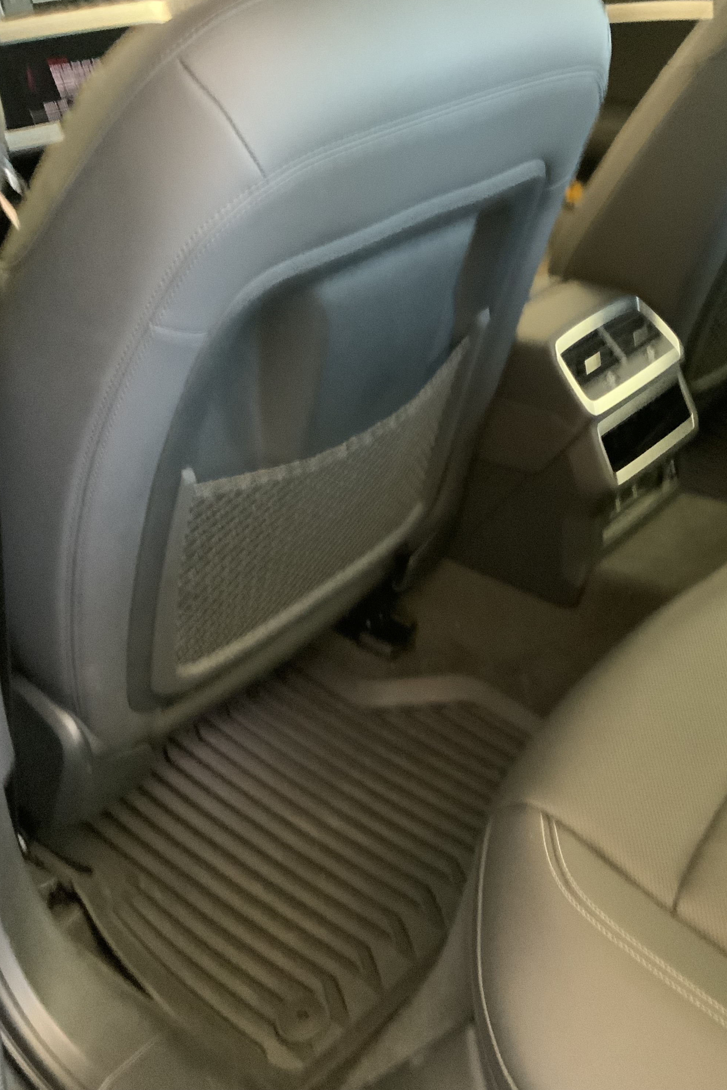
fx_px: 1242
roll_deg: -0.4
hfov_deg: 32.1
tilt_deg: -31.1
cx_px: 532
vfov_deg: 47.4
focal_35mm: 41
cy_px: 536
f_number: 1.8
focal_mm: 3
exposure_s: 1/25
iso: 640
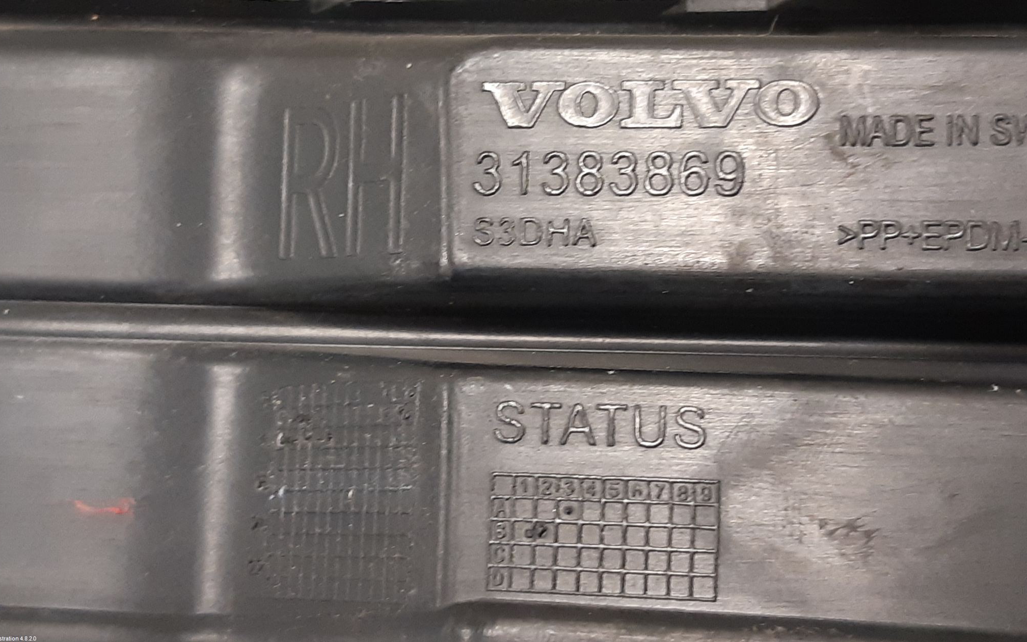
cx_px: 507
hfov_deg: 66.5
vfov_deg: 44.3
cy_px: 252
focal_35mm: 28
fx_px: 784
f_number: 1.7
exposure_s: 1/33
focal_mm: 3.93
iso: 200
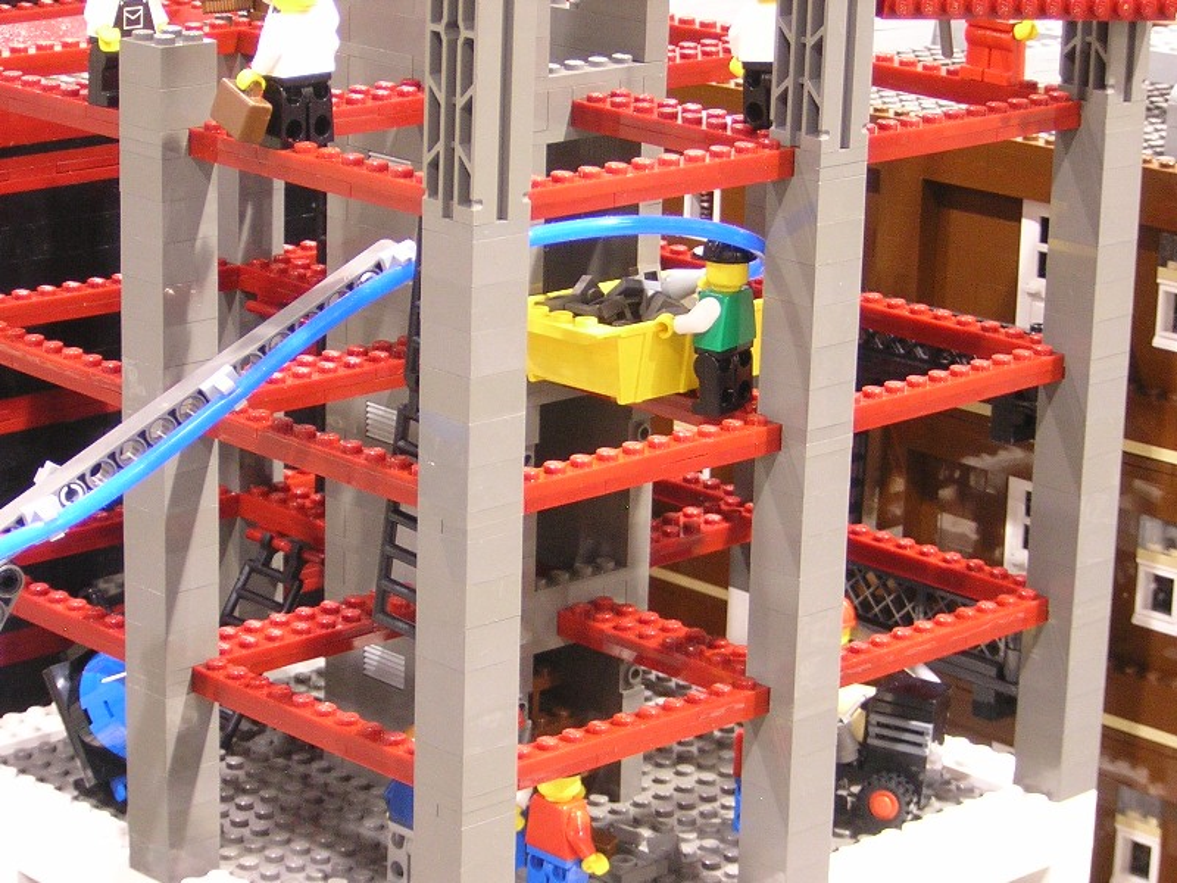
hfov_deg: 18.9
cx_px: 588
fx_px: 3536
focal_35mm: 104
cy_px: 442
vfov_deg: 14.2
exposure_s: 1/3.2
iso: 354
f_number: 4.6
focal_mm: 13.6
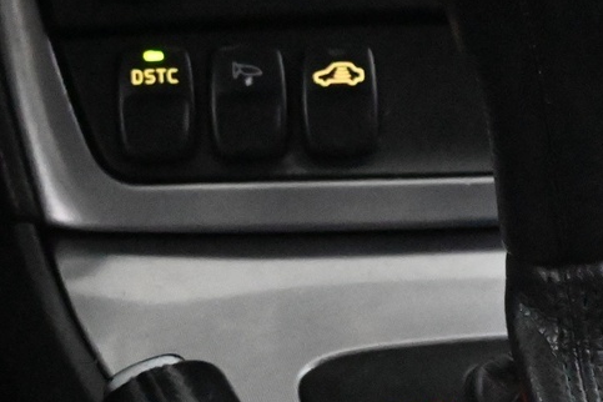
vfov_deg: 8.9
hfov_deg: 13.2
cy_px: 268
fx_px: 2571
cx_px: 572
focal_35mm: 154
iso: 14400
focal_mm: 30.5
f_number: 4.8
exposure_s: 1/50
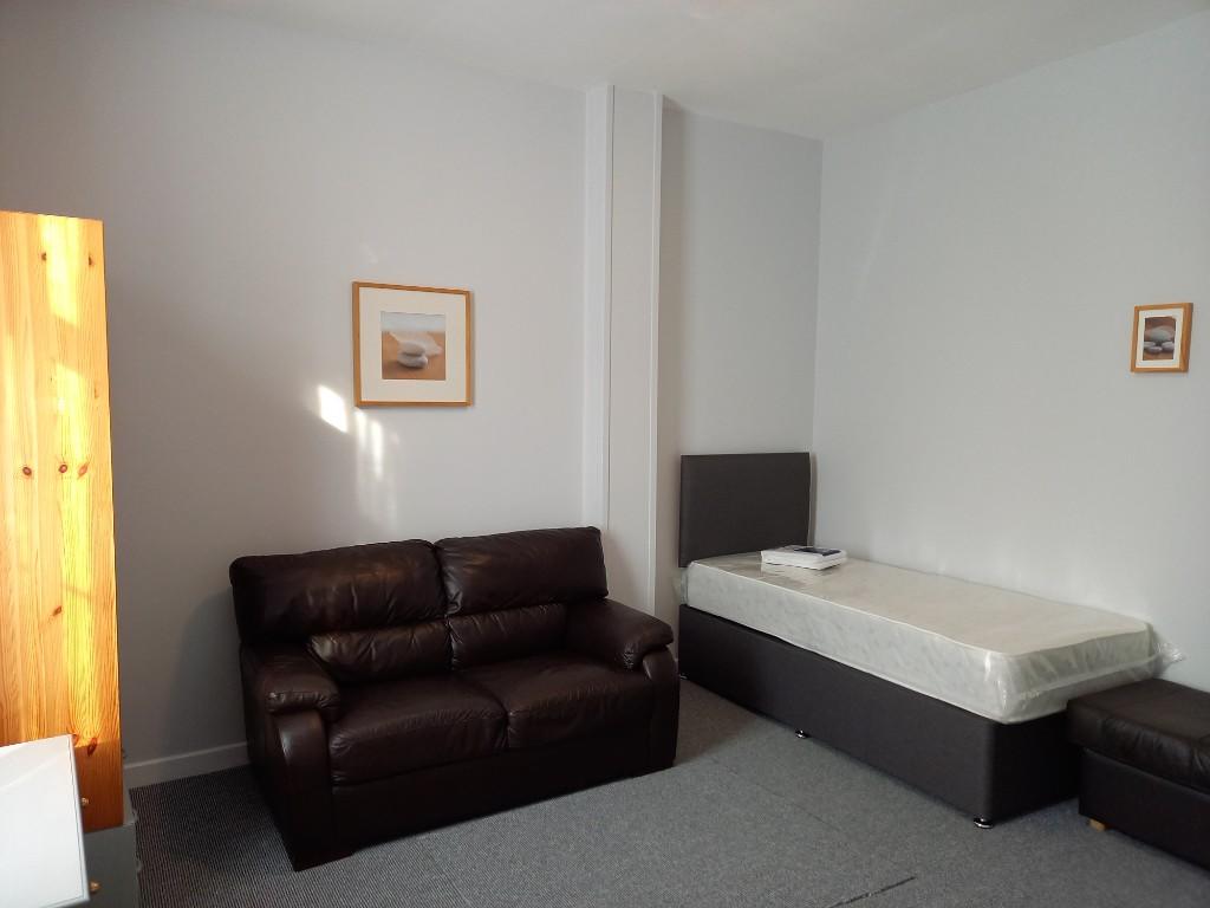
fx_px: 874
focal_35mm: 25
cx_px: 605
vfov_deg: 54.9
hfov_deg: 69.4
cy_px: 454
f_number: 2
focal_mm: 4.6
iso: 160
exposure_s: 1/49
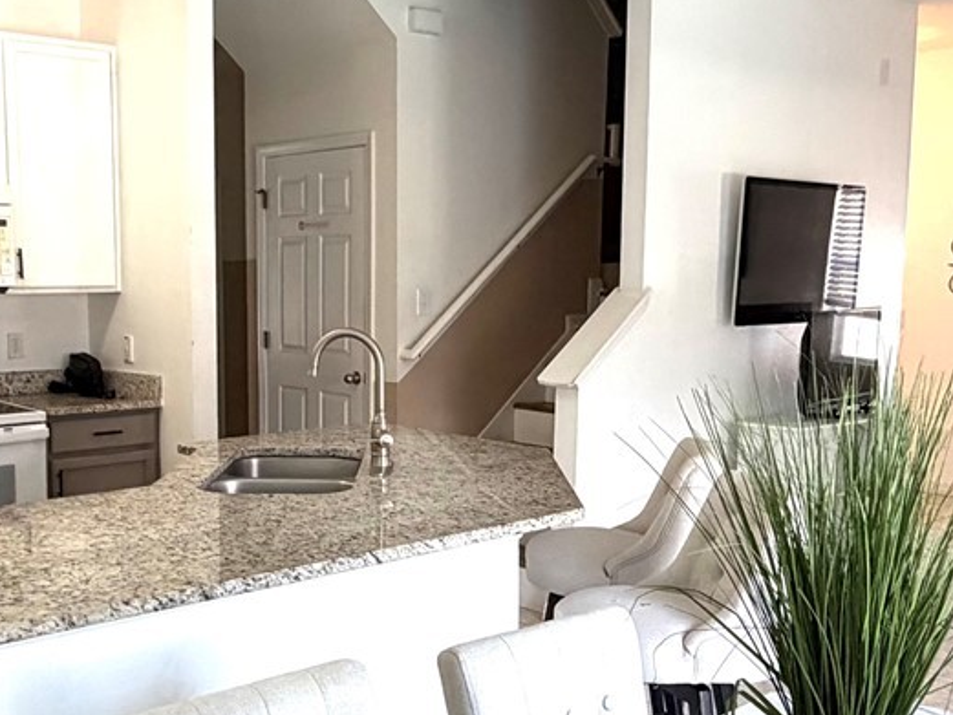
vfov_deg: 33.5
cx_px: 338
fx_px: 1184
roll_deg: +0.8
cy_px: 413
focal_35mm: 43
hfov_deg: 43.4
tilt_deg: -6.7
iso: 320
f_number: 2.2
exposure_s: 1/120
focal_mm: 2.22
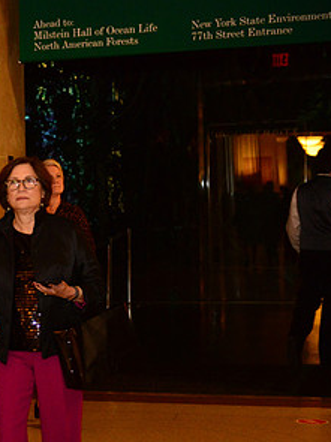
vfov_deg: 18.9
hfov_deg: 13.8
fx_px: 1327
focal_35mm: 104
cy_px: 264
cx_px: -78
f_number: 2.8
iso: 4000
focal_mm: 55
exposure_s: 1/60
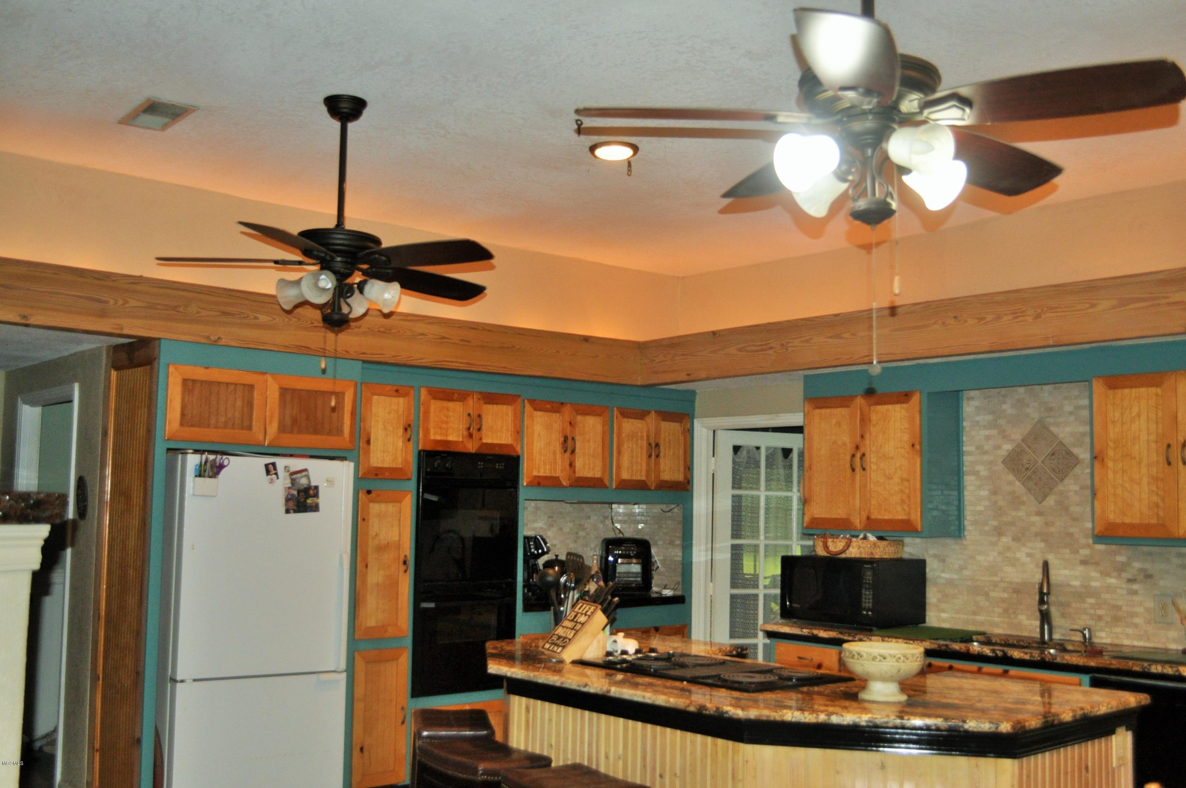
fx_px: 1184
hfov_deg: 53.2
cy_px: 394
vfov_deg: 36.8
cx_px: 593
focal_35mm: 36
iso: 800
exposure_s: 1/60
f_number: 4
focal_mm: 24
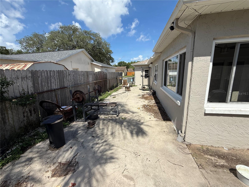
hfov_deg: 102.1
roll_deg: +1.2
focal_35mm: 14
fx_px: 101
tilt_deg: -12.5
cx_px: 124
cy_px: 94
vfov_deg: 85.7
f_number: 2.2
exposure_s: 1/1745
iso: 50
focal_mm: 2.22
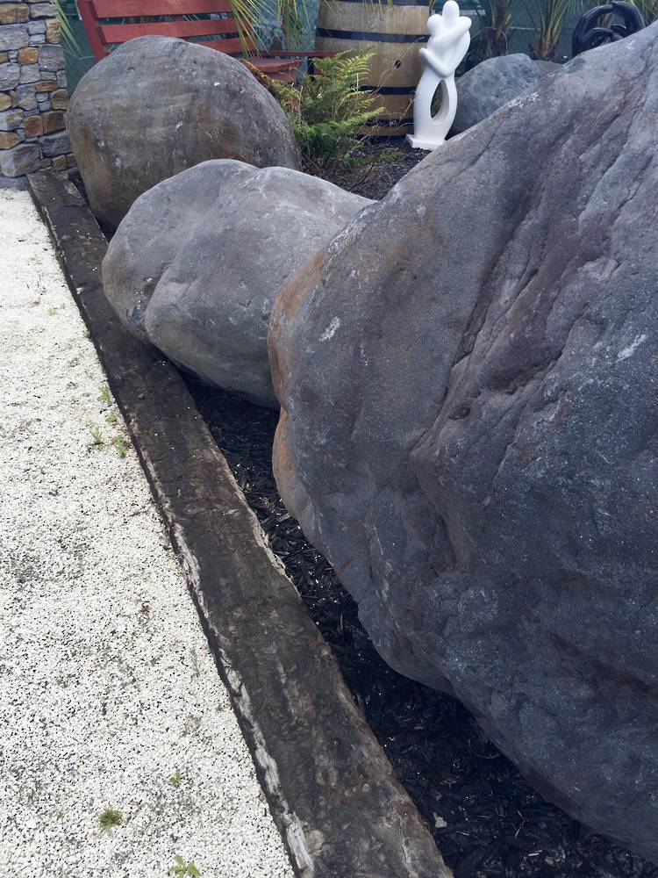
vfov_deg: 61.7
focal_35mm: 29
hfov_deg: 48.2
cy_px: 439
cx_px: 329
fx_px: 735
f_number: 2.2
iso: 32
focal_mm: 4.15
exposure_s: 1/824
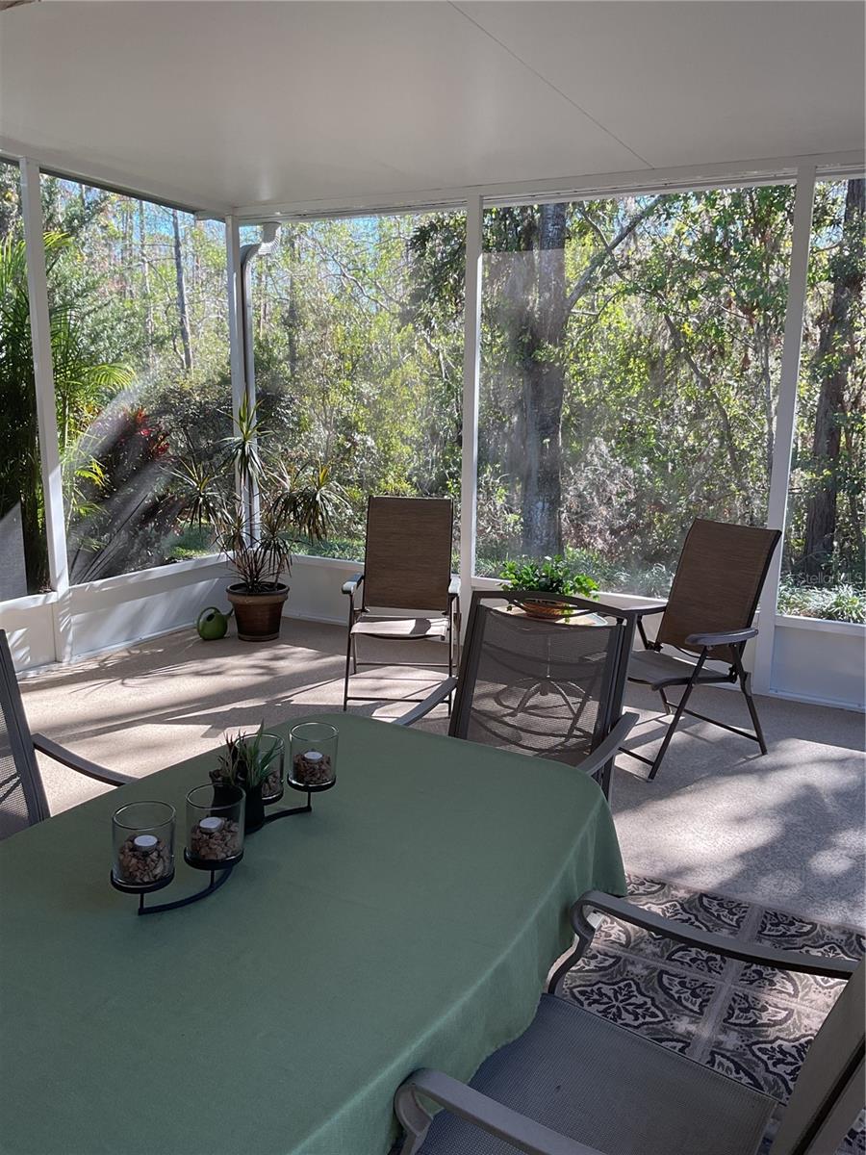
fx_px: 967
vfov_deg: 61.7
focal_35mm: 29
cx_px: 433
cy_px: 578
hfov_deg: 48.2
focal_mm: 3
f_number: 1.8
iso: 20
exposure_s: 1/120
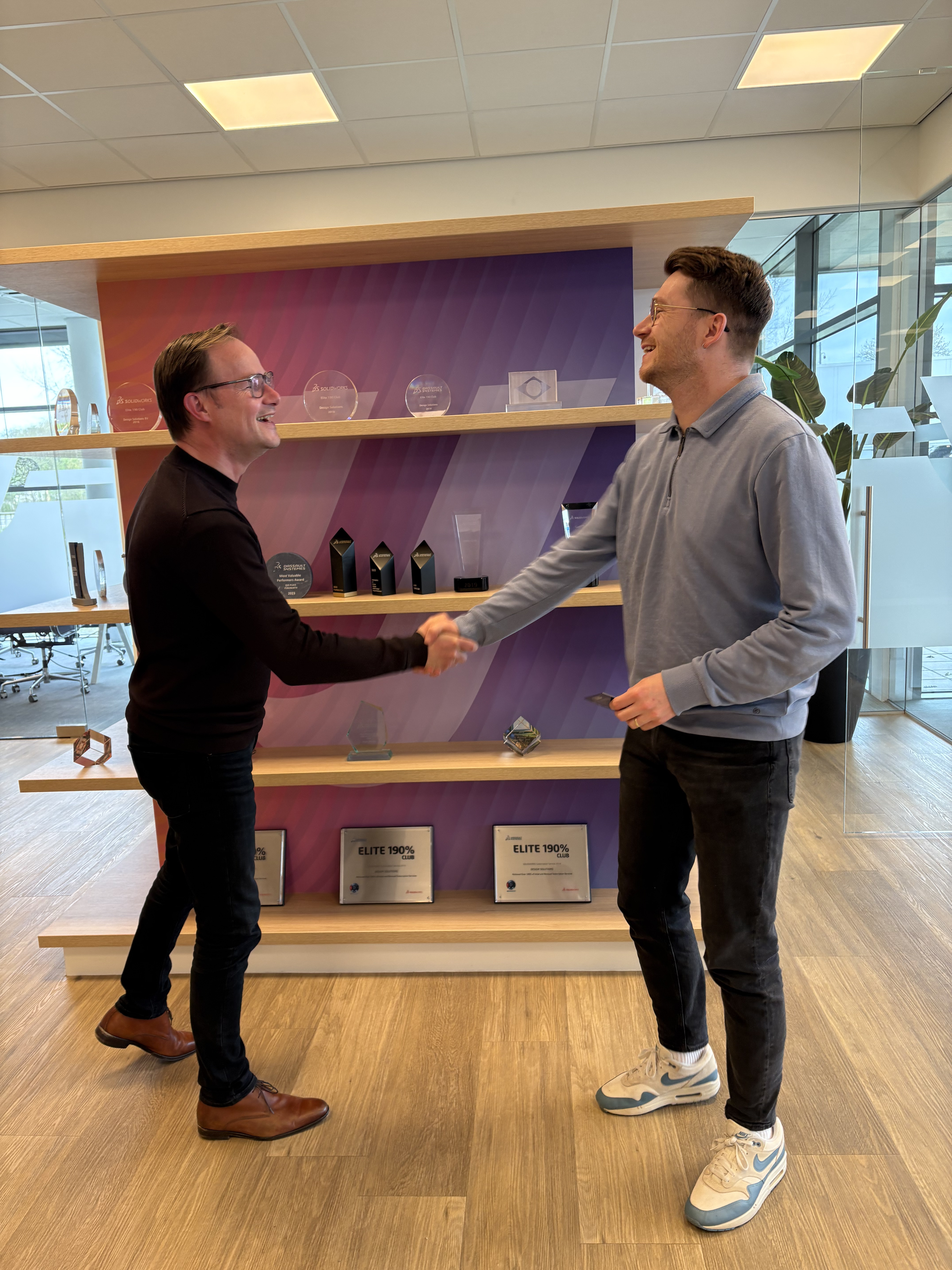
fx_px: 953
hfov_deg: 53.1
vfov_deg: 67.3
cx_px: 476
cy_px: 635
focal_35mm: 26
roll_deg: +1.5
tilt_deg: -9.9
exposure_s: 1/50
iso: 80
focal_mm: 5.96
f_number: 1.6
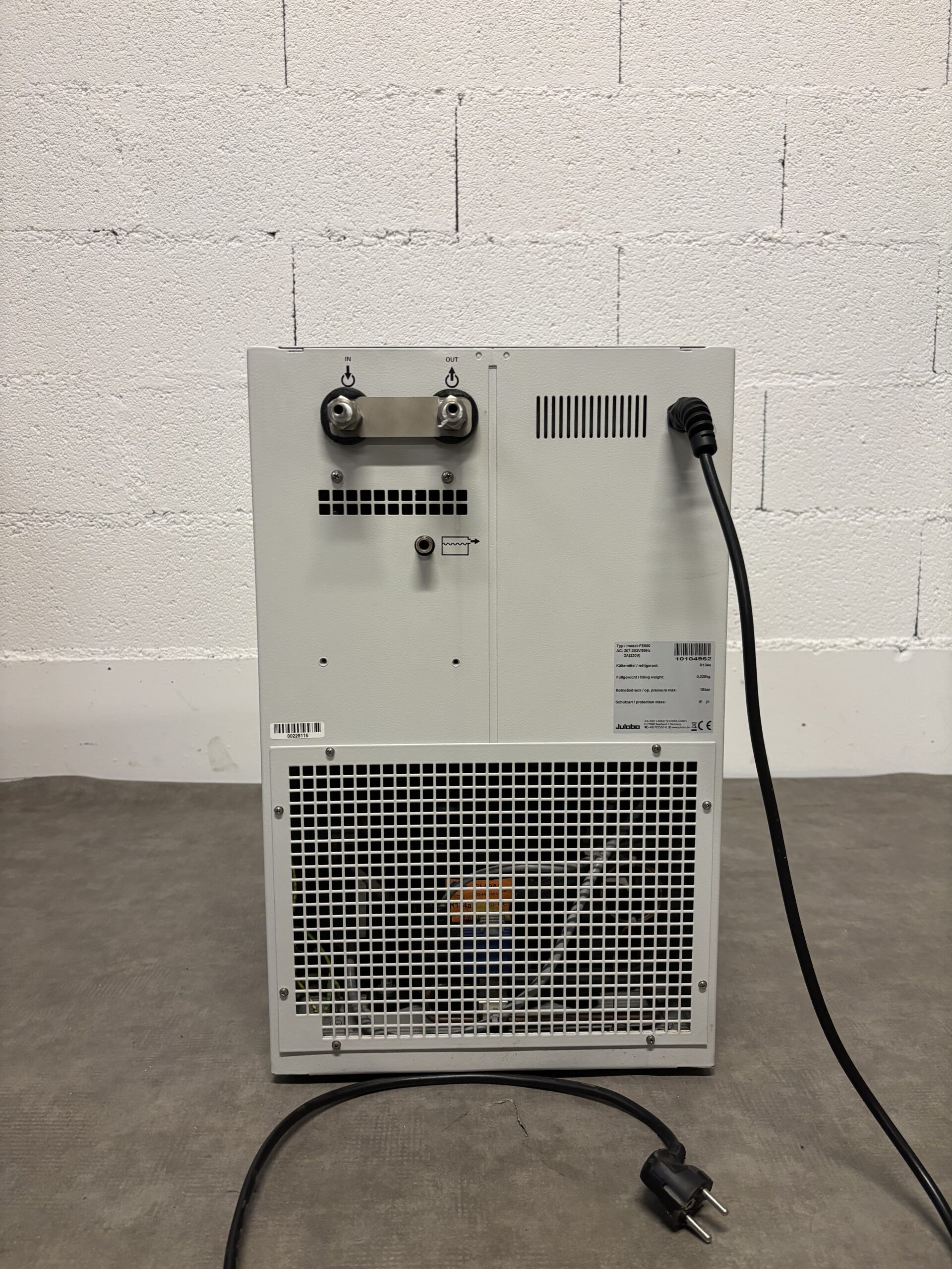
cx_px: 476
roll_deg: -0.5
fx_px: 953
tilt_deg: -8.1
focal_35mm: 26
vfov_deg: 67.3
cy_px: 634
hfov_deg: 53.1
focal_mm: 5.96
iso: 200
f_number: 1.6
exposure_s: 1/50
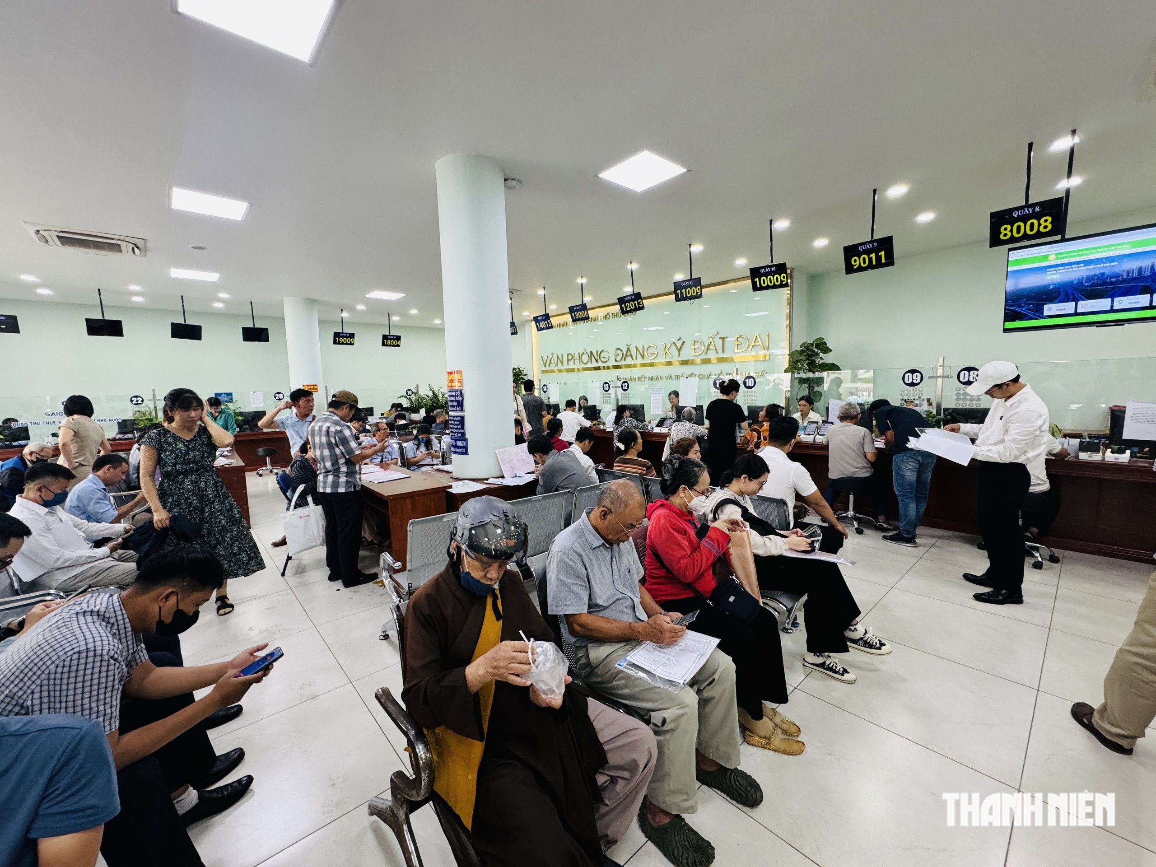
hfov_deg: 102.1
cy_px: 434
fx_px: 468
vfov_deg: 85.7
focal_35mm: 14
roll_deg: +1.8
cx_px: 578
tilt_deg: -5.7
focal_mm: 2.22
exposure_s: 1/100
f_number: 2.2
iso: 250
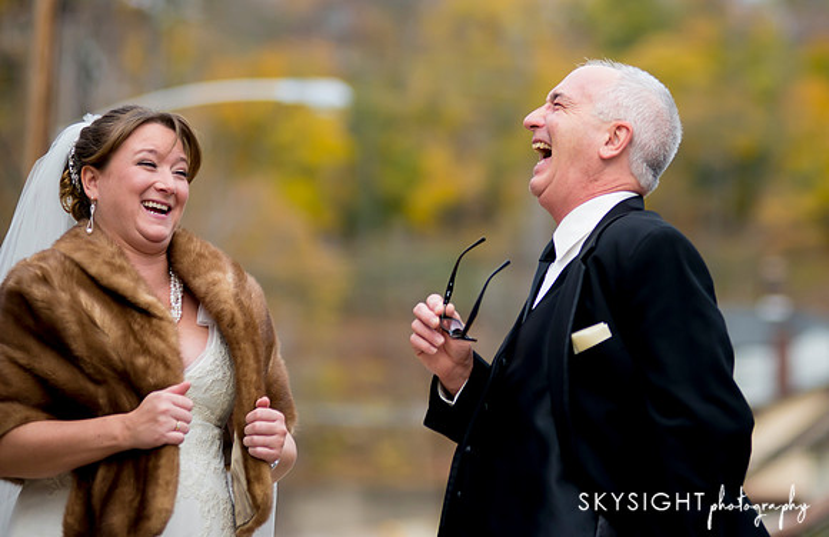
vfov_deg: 7.5
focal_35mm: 179
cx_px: 545
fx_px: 4096
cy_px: 194
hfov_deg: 11.5
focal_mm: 135
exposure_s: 1/2000
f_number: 2.8
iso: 640
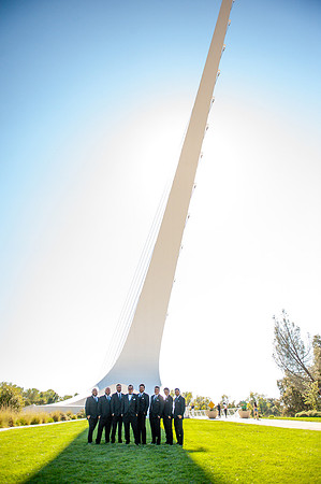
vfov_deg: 73.8
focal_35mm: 24
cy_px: 242
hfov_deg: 53.0
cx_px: 160
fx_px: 322
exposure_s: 1/8000
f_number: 2.8
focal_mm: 24
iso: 2000
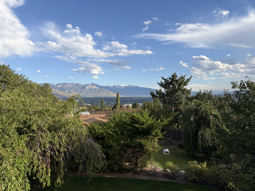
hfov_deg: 71.6
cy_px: 96
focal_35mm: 24
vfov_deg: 56.8
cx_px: 128
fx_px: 177
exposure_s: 1/2801
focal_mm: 6.76
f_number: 1.78
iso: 80
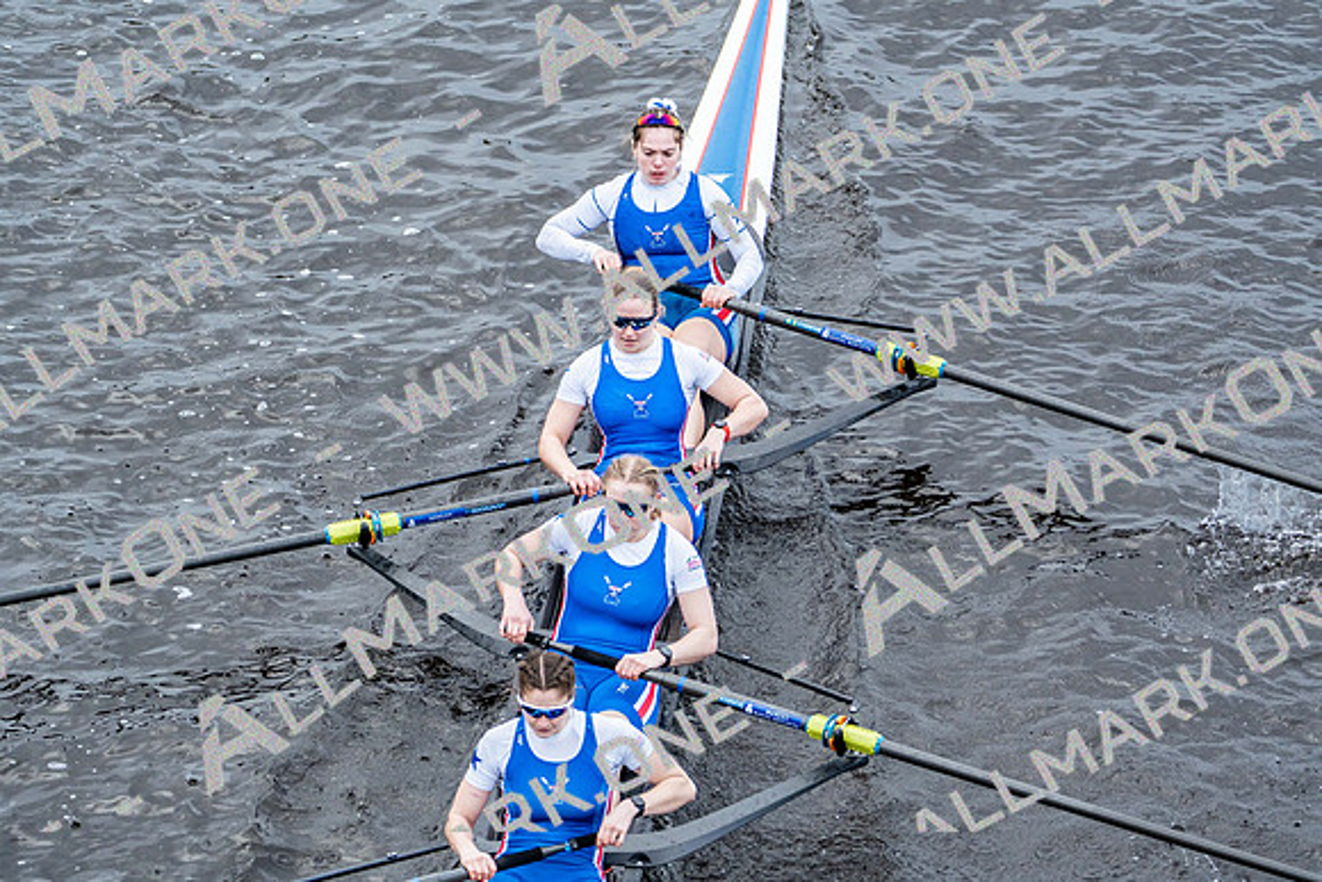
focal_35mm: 236
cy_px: 441
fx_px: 8668
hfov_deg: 8.7
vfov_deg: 5.8
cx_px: 661
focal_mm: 236
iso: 1600
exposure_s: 1/1250
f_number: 5.6
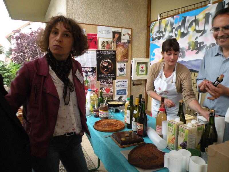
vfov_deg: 51.4
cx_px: 114
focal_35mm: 27
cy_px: 86
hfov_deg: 65.3
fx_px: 179
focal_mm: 4.7
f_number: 2.8
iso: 400
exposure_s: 1/60
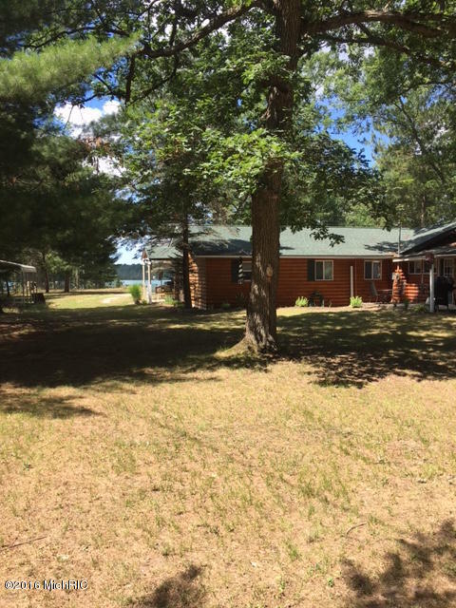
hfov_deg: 48.2
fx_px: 509
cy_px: 304
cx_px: 228
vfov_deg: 61.7
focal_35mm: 29
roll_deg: +0.3
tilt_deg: -3.0
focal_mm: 4.15
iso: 25
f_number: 2.2
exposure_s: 1/527
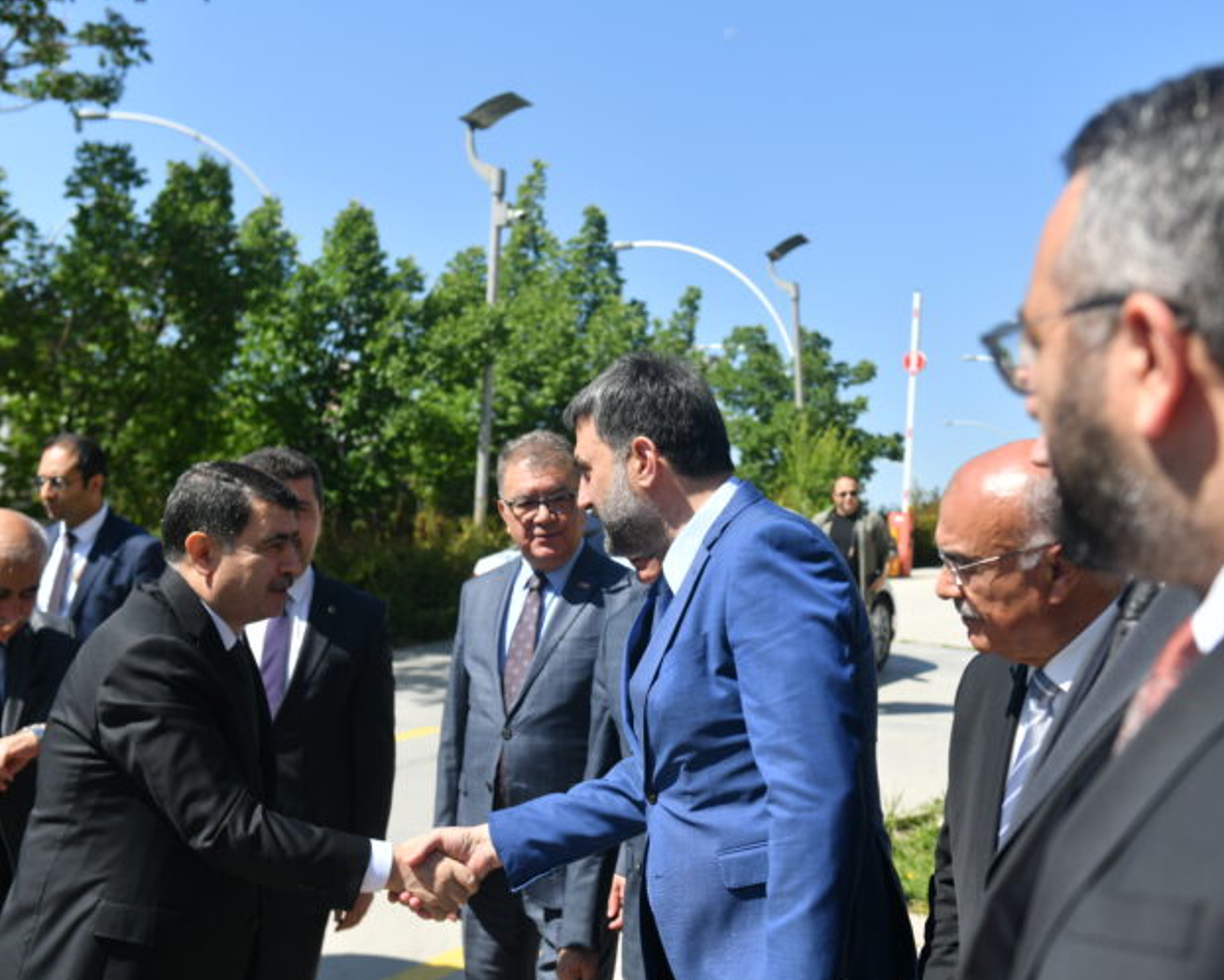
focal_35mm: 44
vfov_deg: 34.2
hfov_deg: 42.0
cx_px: 630
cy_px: 490
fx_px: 1594
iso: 80
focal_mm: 38
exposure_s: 1/1250
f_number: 4
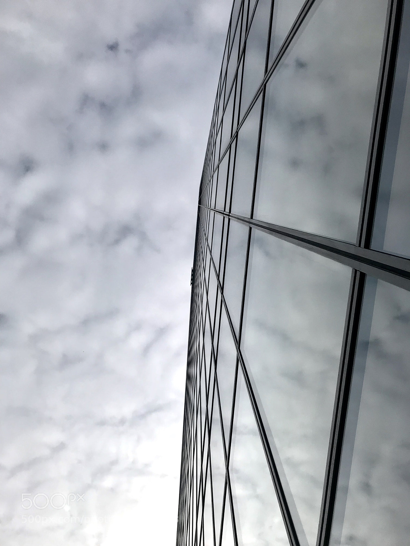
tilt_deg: +81.0
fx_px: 442
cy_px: 273
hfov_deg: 49.7
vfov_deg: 63.4
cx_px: 205
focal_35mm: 28
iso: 25
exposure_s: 1/5988
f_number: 1.8
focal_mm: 3.99
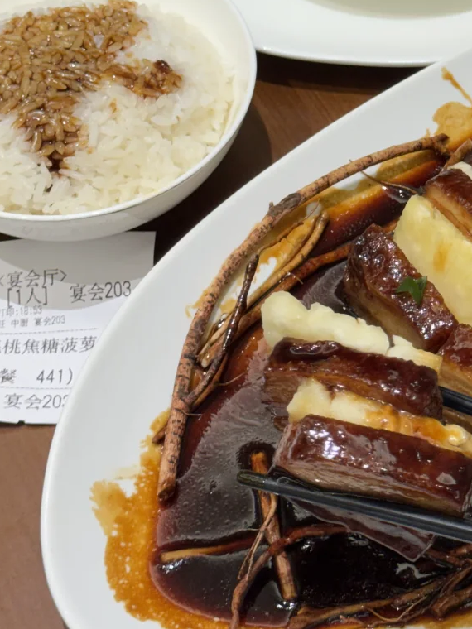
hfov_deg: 16.1
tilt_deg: -49.7
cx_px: 397
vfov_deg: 21.3
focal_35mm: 91
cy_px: 154
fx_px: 1654
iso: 64
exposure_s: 1/100
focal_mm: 6.76
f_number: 1.78
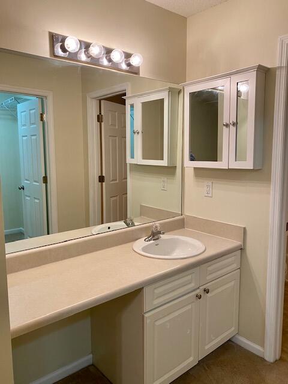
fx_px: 288
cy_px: 192
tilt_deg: -6.7
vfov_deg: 67.3
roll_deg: +0.9
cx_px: 144
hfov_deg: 53.1
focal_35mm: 26
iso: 80
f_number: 1.8
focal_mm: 4.25
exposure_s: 1/60
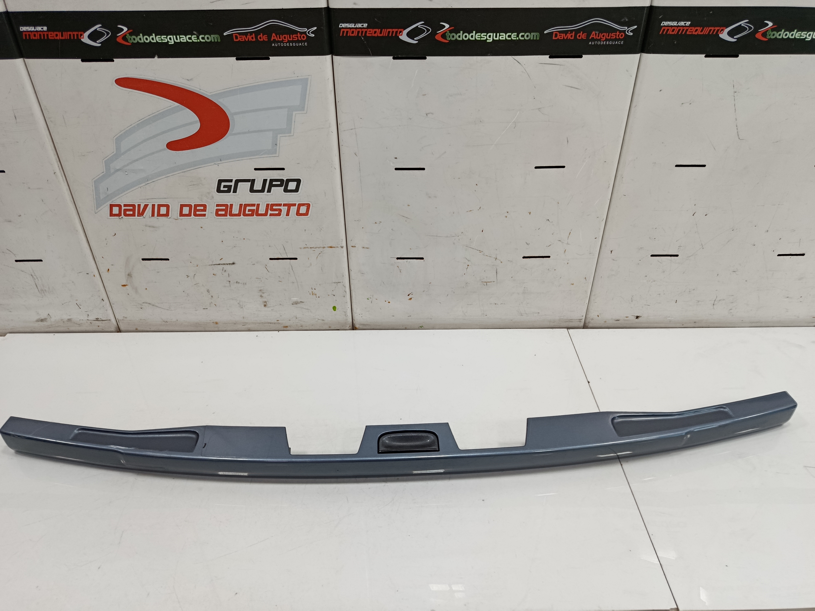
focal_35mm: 24
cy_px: 306
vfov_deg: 56.8
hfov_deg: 71.6
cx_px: 408
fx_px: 565
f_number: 1.7
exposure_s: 1/100
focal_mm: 5.24
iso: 886
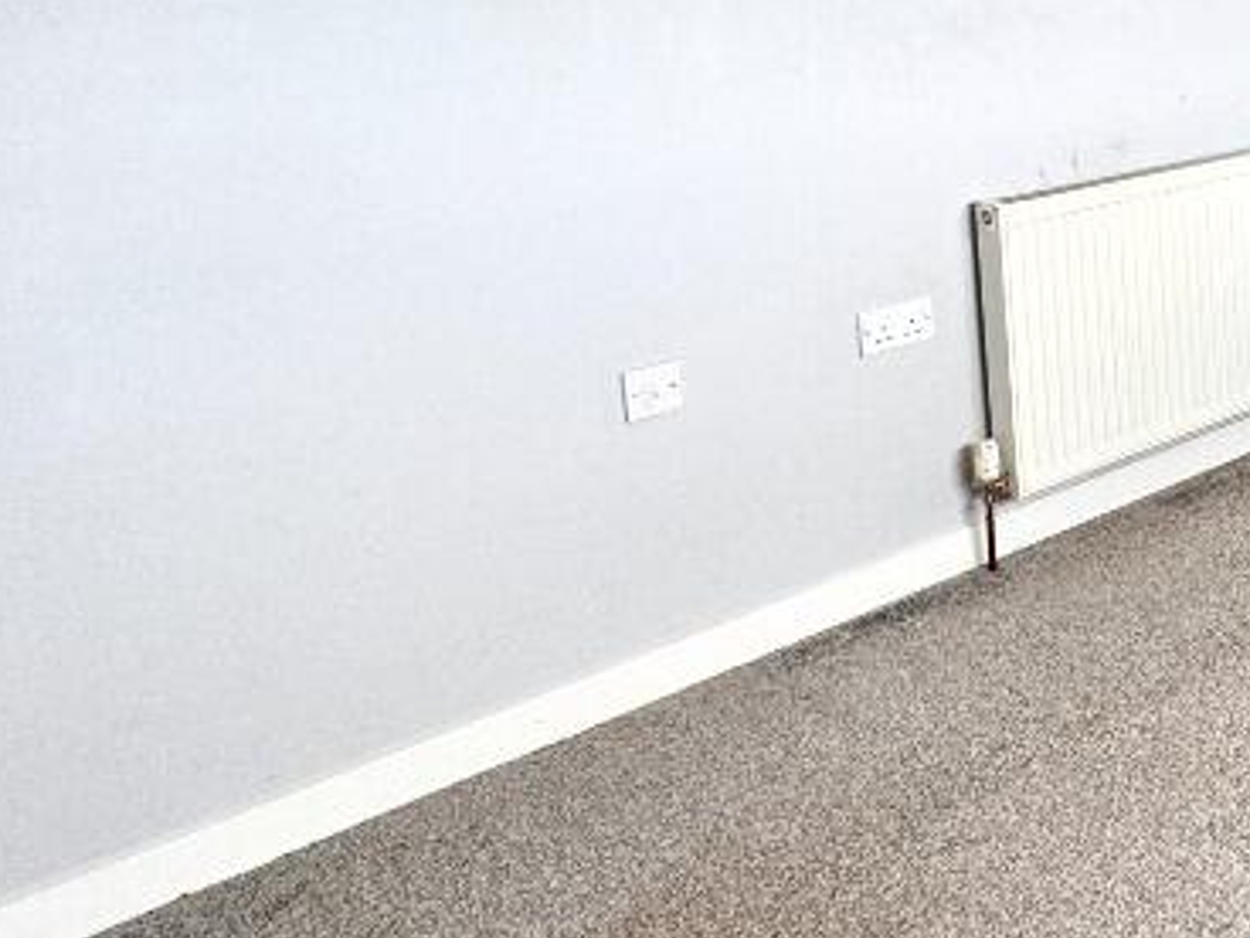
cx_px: 1501
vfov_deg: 34.1
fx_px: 1408
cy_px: 41
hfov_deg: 36.7
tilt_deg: -5.0
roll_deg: +2.4
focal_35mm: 39
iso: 100
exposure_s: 1/99
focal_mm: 2.22
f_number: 2.2
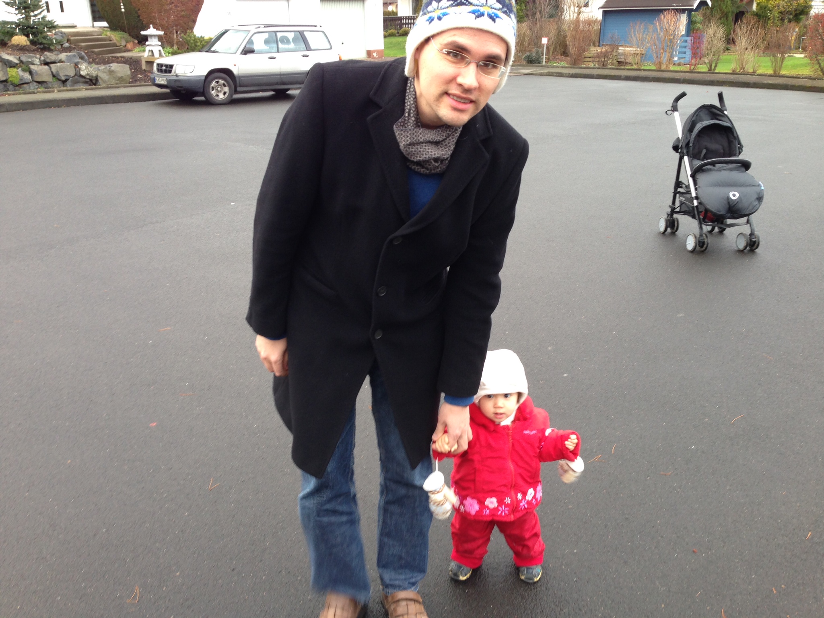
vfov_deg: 42.9
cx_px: 412
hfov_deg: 55.4
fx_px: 786
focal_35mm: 33
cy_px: 309
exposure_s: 1/24
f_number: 2.4
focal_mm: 4.12
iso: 50
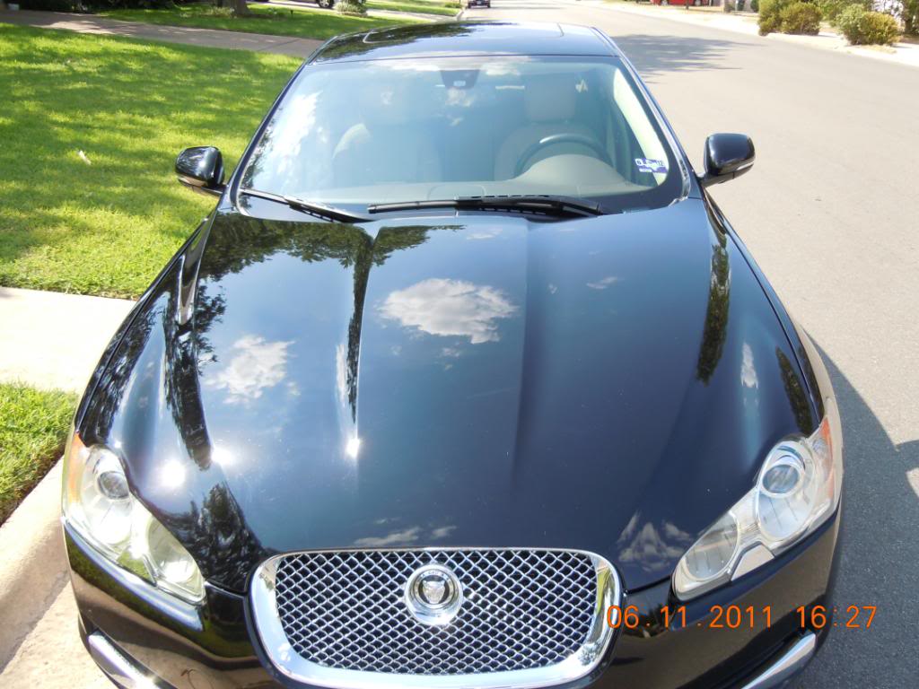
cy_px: 344
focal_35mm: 30
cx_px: 460
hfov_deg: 60.0
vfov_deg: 46.8
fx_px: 796
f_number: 3.5
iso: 100
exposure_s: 1/250
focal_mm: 5.4
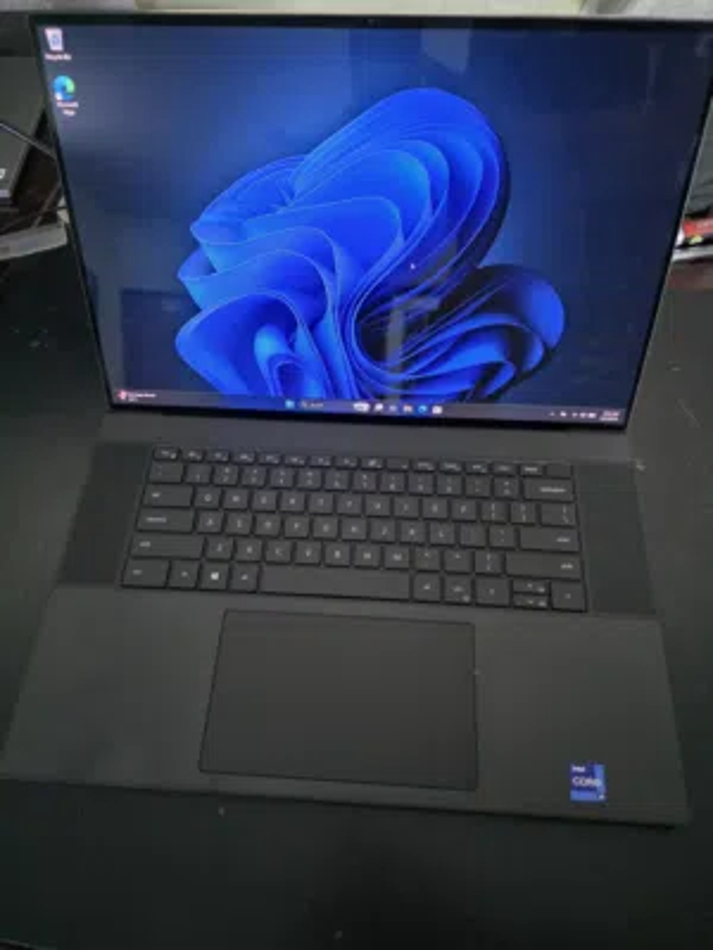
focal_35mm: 23
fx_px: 632
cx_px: 356
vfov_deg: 73.9
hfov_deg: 58.9
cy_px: 475
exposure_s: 1/100
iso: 1600
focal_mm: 6.3
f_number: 1.7
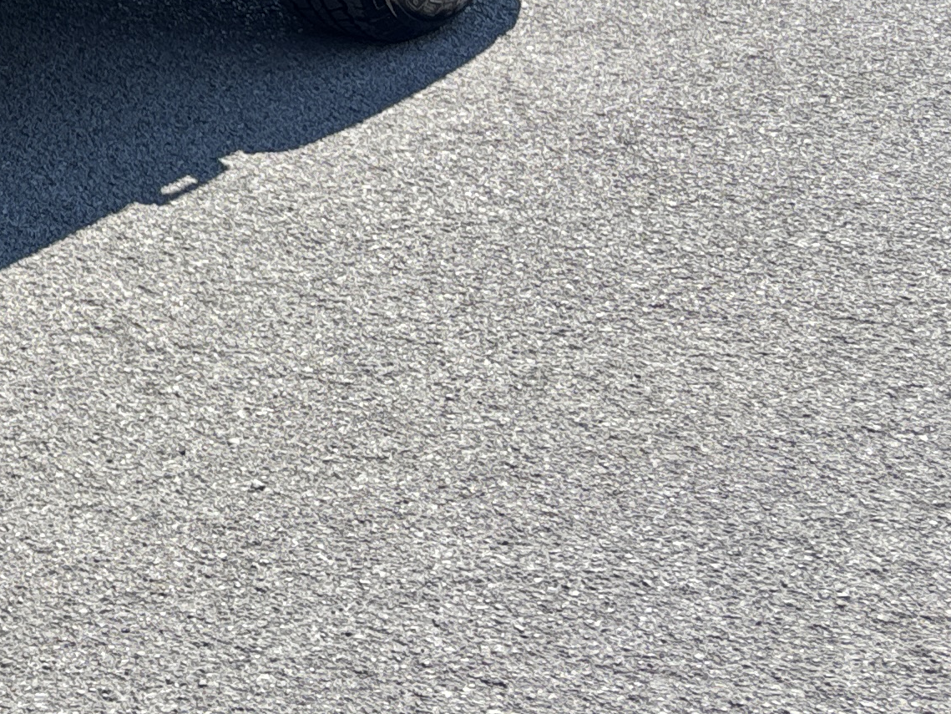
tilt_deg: -11.4
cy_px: -230
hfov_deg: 18.0
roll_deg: +0.9
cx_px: -639
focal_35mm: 92
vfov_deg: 15.3
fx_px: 2528
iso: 50
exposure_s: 1/1399
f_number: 1.6
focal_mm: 5.96
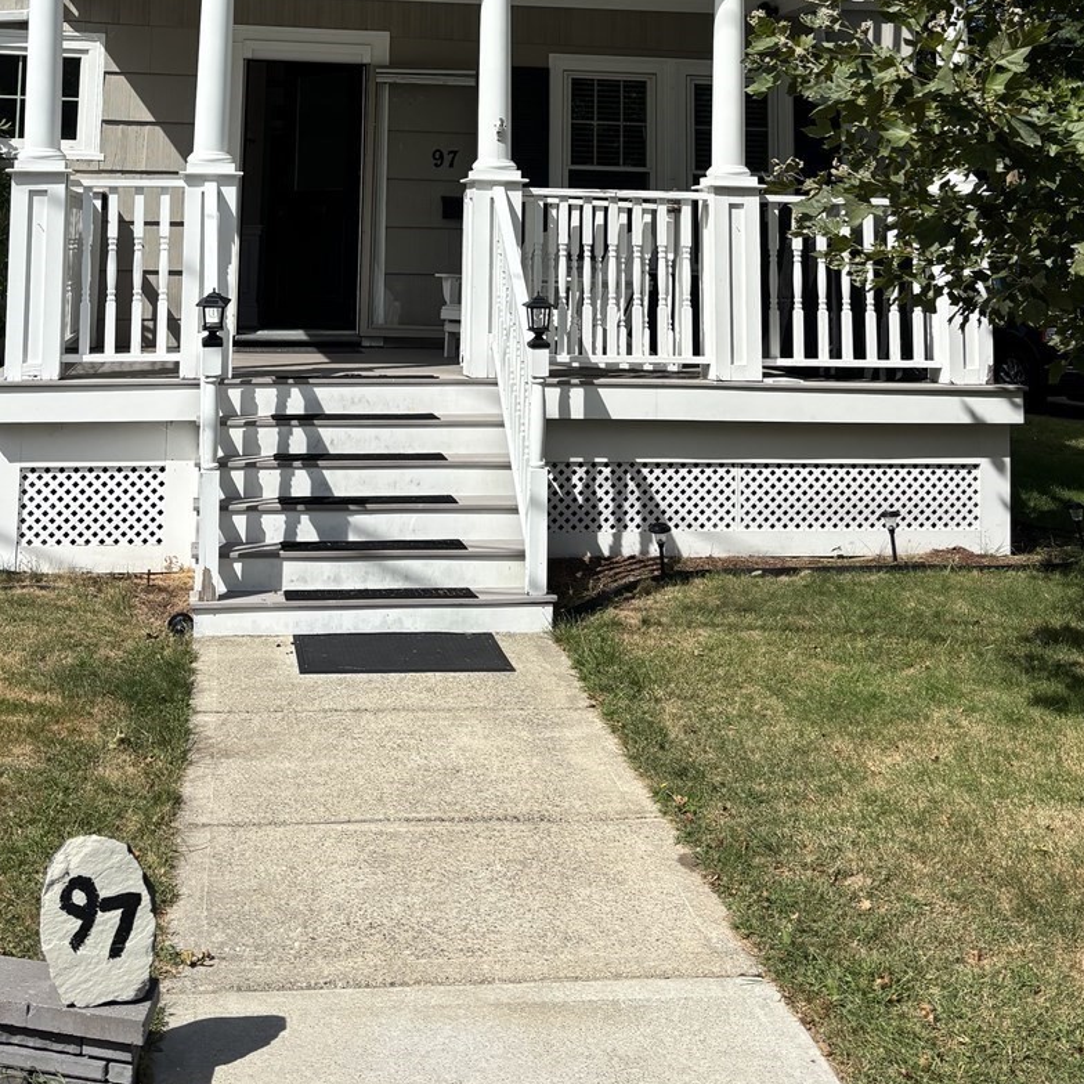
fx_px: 1594
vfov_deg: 35.0
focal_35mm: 45
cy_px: 76
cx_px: 476
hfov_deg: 37.5
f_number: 1.6
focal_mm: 5.96
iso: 50
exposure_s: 1/4854
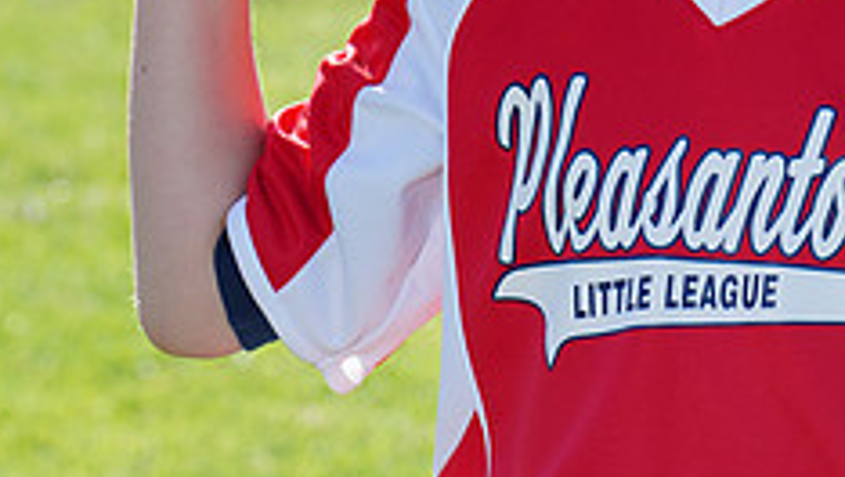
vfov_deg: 2.5
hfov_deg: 4.5
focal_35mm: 477
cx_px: 827
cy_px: -193
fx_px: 10695
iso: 200
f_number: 10
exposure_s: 1/200
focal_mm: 184
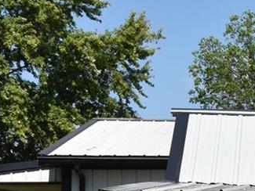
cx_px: 486
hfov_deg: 11.6
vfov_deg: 9.4
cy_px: 223
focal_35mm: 156
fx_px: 1150
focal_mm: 22
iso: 220
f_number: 8
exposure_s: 1/500
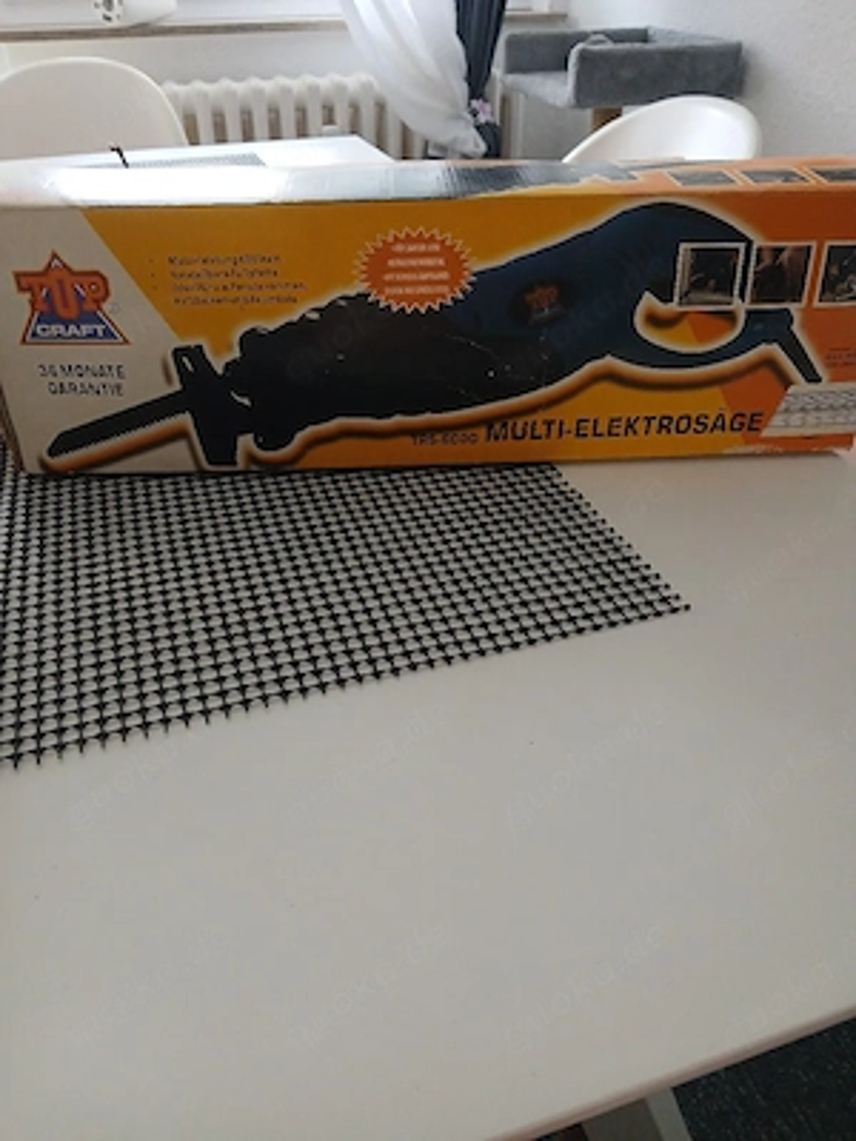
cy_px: 570
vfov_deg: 67.3
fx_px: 857
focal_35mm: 26
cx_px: 428
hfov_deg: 53.1
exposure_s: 1/50.3
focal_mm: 3.98
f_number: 1.8
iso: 160
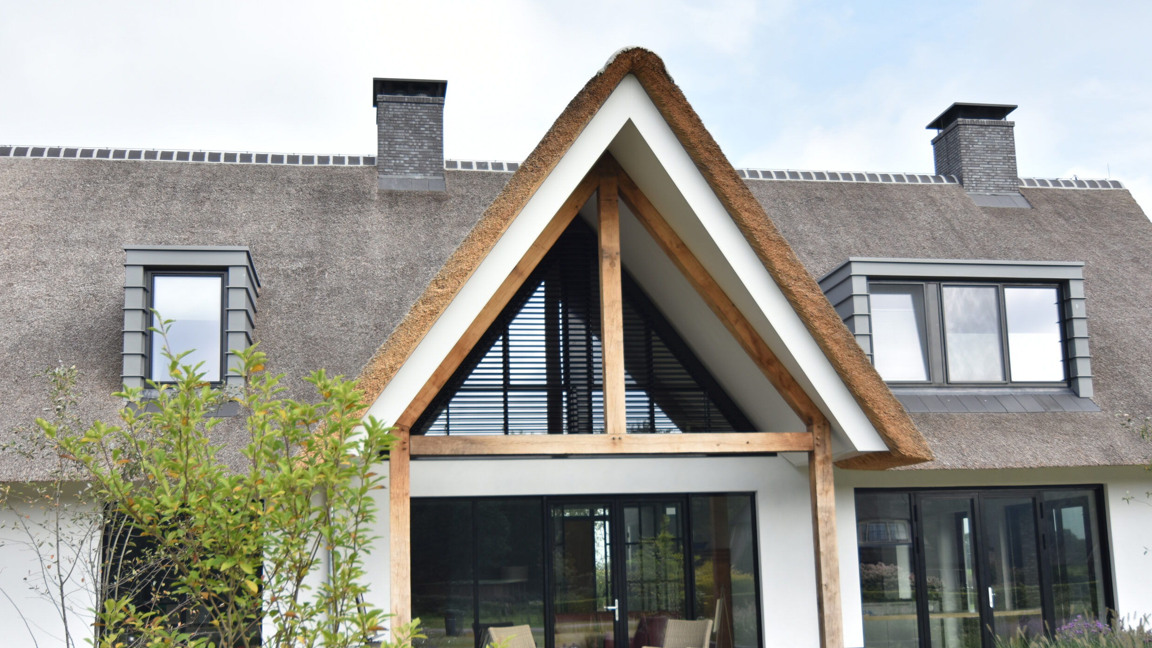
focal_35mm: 39
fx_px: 1191
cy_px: 371
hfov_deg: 51.6
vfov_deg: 30.4
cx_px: 577
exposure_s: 1/400
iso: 100
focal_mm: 24
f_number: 4
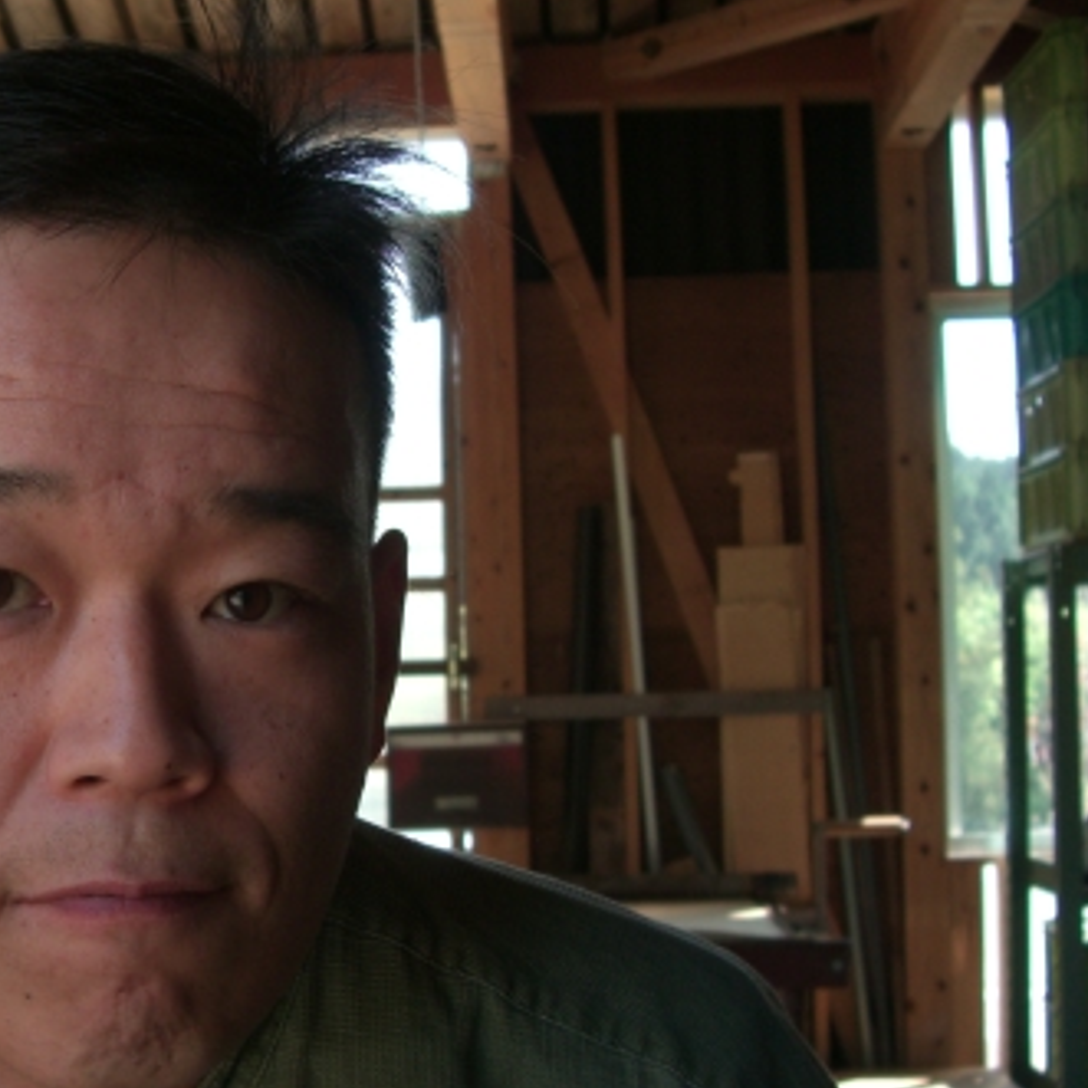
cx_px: 243
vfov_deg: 26.4
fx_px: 2311
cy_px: 664
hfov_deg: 26.1
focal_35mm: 65
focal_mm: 7.9
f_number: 2.8
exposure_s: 1/100
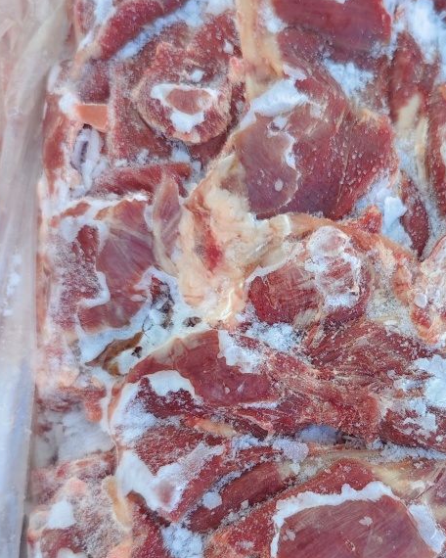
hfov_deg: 34.9
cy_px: 346
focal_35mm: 42
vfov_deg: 43.5
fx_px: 693
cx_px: 335
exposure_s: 1/100
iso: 178
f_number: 1.57
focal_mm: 6.51
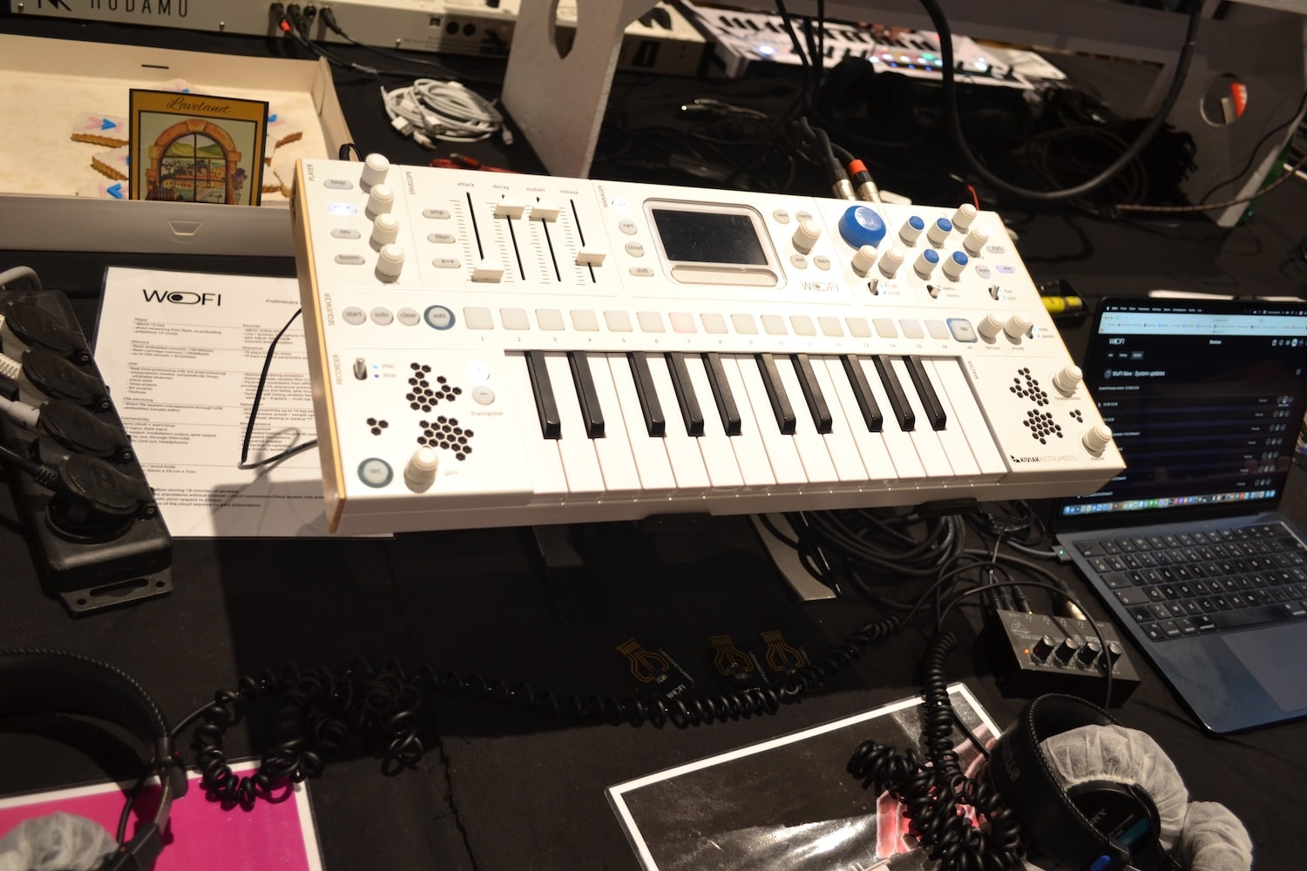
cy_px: 436
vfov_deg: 40.0
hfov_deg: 57.2
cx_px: 654
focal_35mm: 33
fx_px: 1198
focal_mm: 22
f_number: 3.8
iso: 400
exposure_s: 1/20
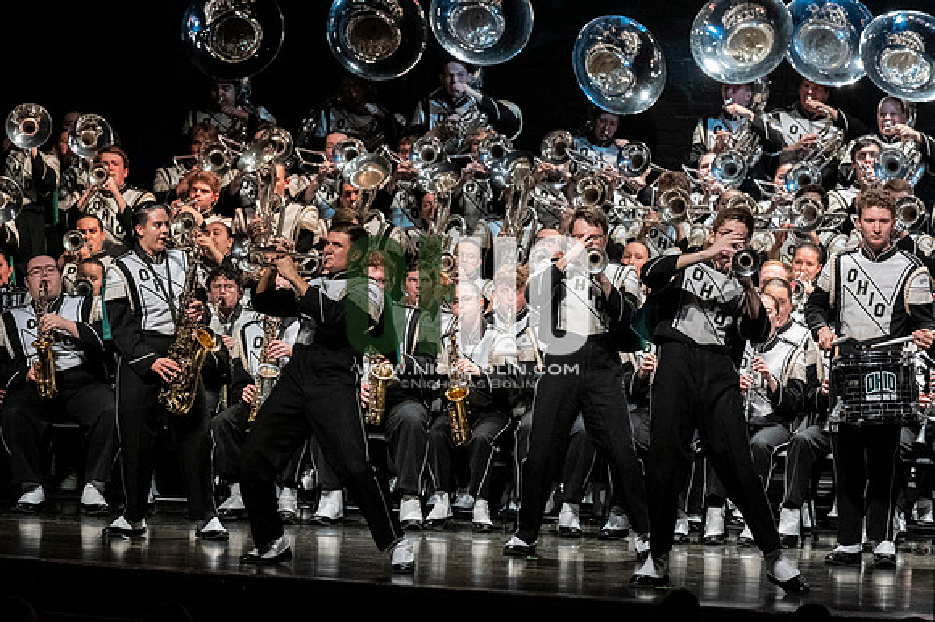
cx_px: 468
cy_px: 311
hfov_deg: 9.5
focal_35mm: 217
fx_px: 5633
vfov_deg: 6.3
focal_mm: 145
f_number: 4
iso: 4000
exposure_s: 1/500
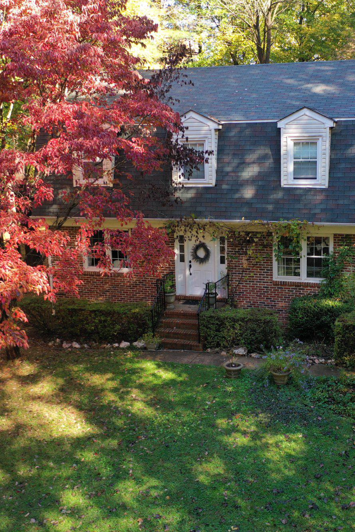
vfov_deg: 45.4
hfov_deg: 31.0
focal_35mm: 43
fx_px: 636
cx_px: 236
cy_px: 269
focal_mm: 10.26
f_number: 2.8
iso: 100
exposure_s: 1/30
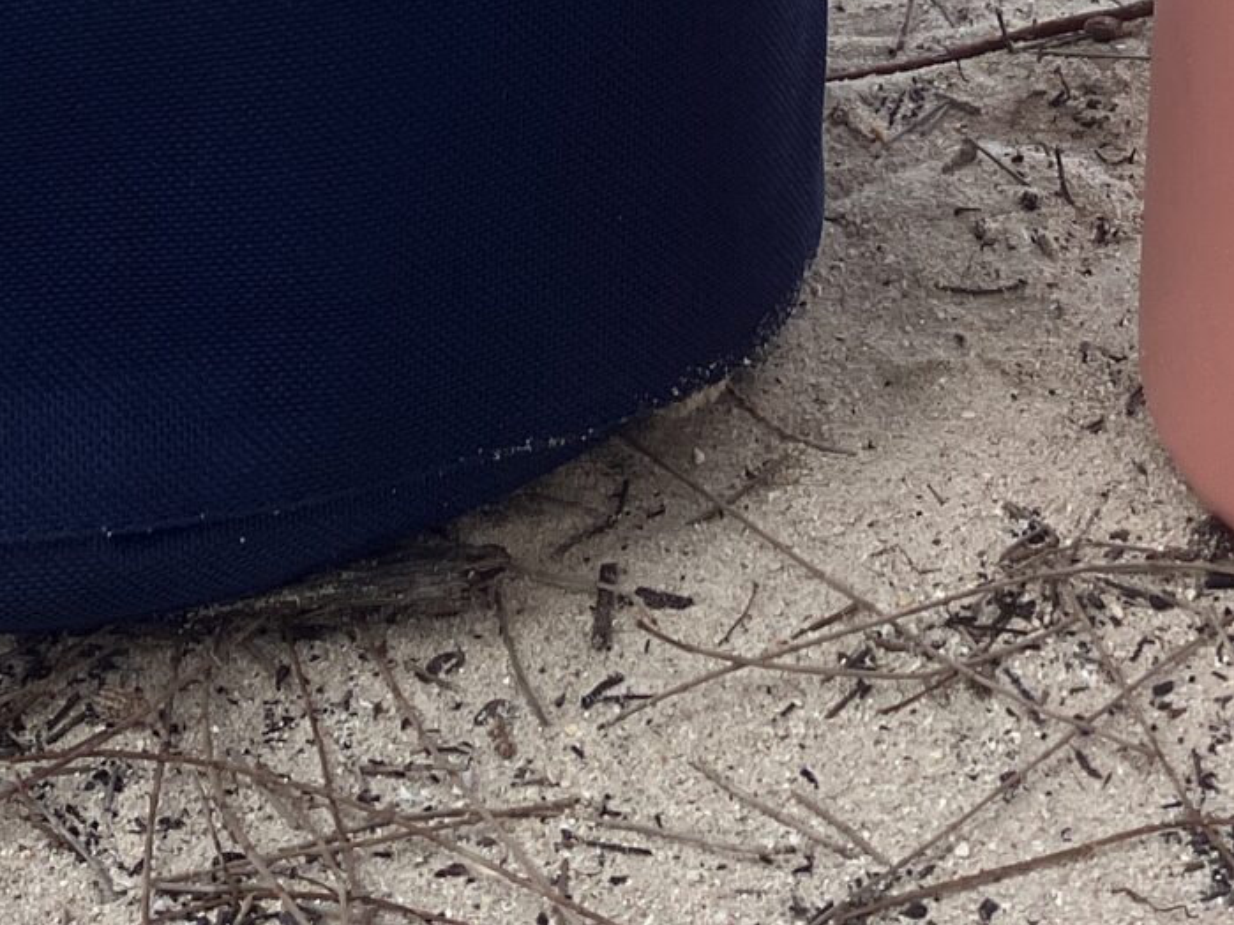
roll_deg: -4.2
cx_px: 819
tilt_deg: -18.8
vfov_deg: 12.5
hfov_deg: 18.0
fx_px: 3885
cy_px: -664
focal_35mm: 109
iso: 32
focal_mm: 3.99
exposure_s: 1/823
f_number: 1.8
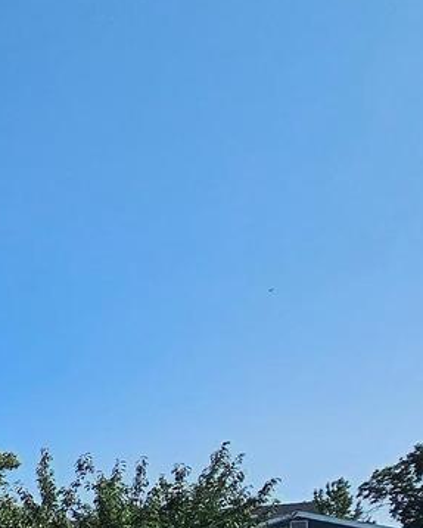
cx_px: -417
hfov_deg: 18.9
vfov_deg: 29.9
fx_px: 797
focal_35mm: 51
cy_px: 670
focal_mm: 2.2
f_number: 2.2
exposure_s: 1/3333
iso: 50
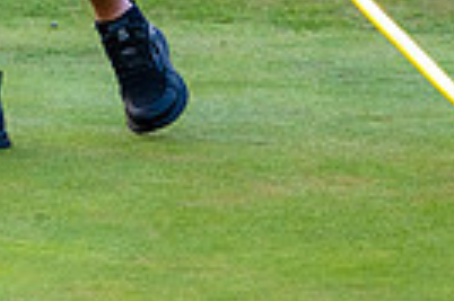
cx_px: -359
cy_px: -328
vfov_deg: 1.4
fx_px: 12633
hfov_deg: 2.1
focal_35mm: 1003
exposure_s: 1/800
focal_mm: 155
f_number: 3.2
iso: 250
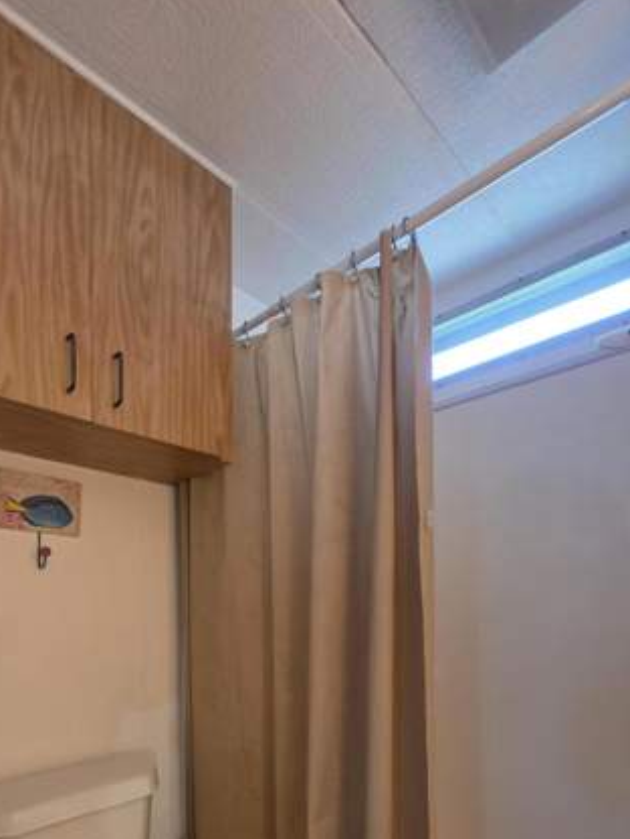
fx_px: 485
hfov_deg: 65.7
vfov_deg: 76.1
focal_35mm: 20
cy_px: 623
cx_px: 277
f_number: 1.9
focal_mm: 2.2
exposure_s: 1/60
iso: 500
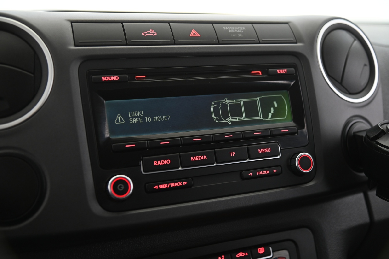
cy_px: 130
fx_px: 432
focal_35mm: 40
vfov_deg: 33.3
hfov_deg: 48.5
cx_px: 194
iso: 1000
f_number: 4
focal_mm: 40
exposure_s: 1/10
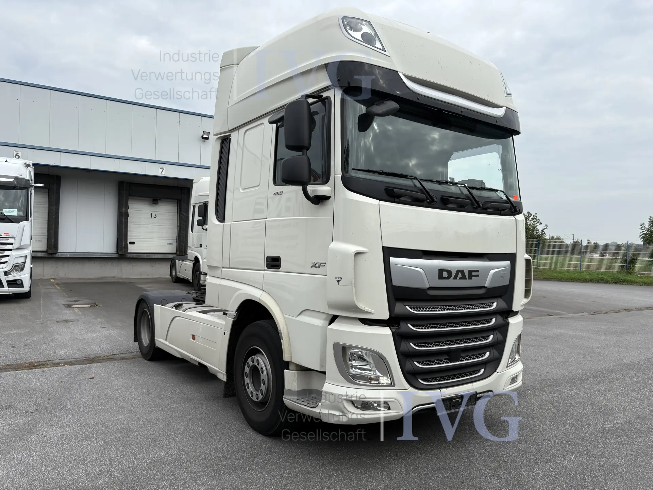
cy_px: 245
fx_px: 490
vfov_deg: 53.1
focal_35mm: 26
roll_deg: -2.7
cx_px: 326
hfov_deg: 67.3
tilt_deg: +0.2
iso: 50
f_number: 1.6
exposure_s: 1/1706
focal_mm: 5.96
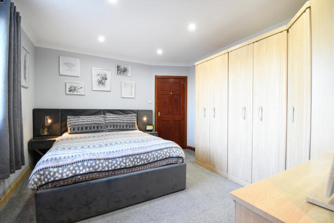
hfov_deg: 100.4
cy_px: 112
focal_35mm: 15
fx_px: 139
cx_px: 167
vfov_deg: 77.3
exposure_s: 1/2
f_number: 9
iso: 320
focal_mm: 10
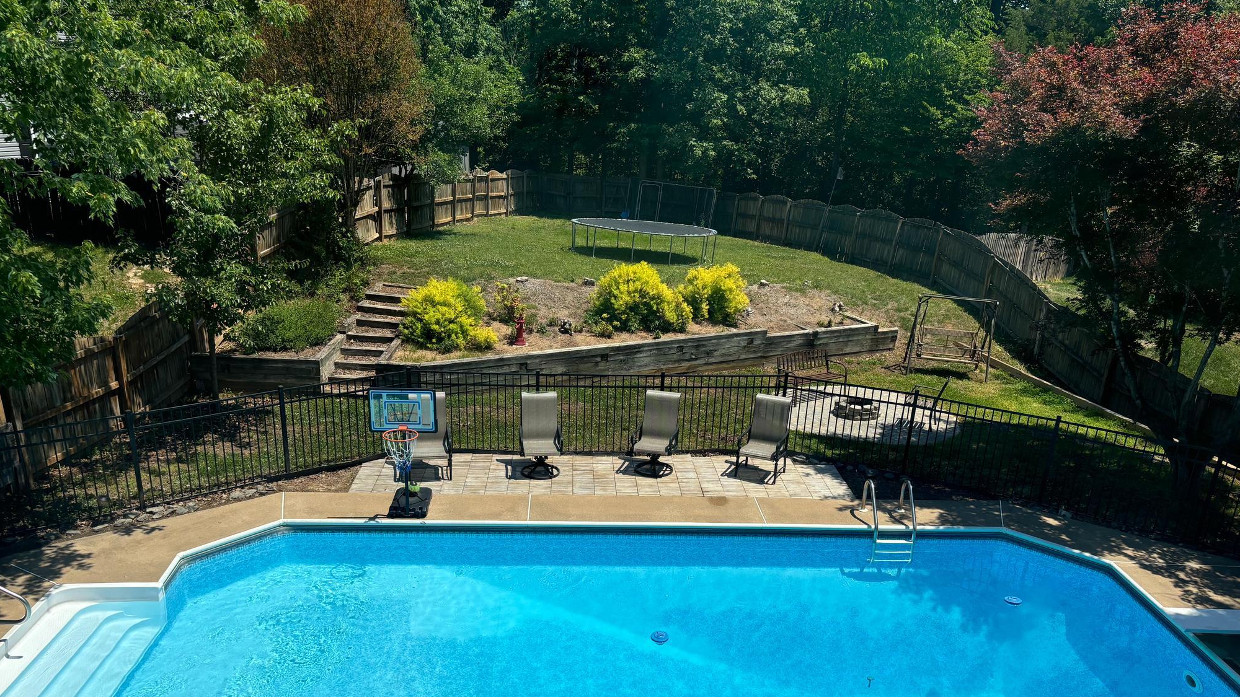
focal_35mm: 29
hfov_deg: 66.1
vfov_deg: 39.9
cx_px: 613
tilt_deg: -20.9
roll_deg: -2.2
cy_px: 439
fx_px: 954
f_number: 1.6
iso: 50
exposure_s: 1/4082
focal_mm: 5.96
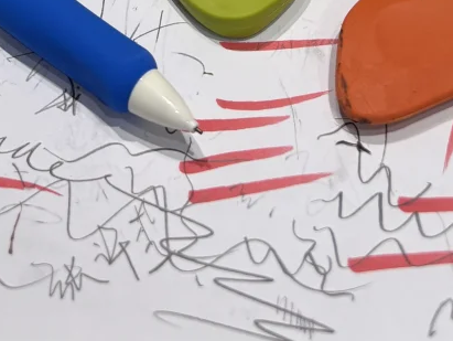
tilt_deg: -33.9
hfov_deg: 21.2
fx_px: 1192
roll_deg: +3.5
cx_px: 78
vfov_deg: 13.4
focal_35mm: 91
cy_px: -390
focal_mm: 5.96
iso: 40
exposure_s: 1/296
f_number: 1.6
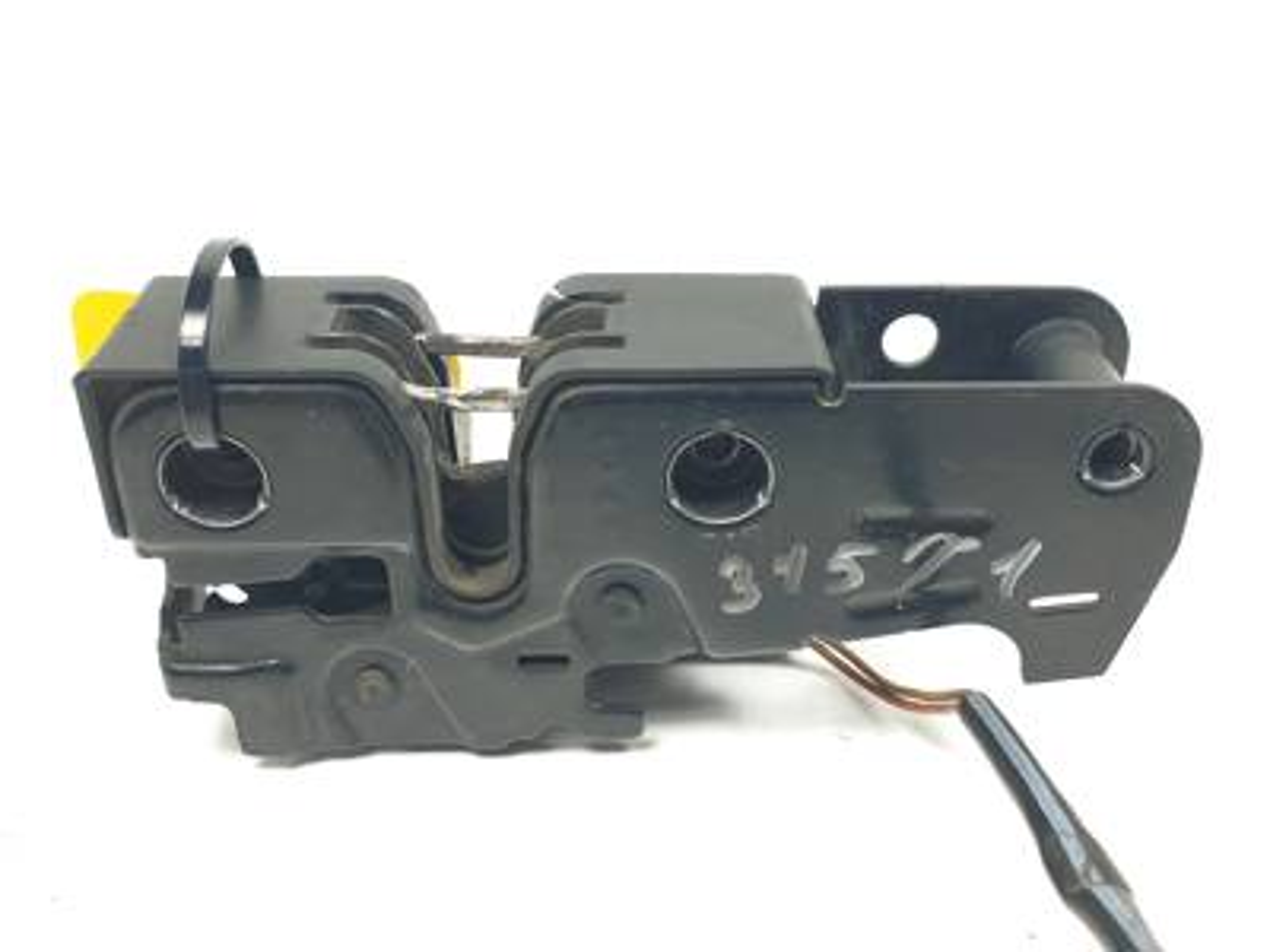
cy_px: 476
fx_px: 954
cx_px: 635
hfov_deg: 67.3
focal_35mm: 26
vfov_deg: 53.1
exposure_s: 1/100
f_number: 2.4
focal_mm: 4.3
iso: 50
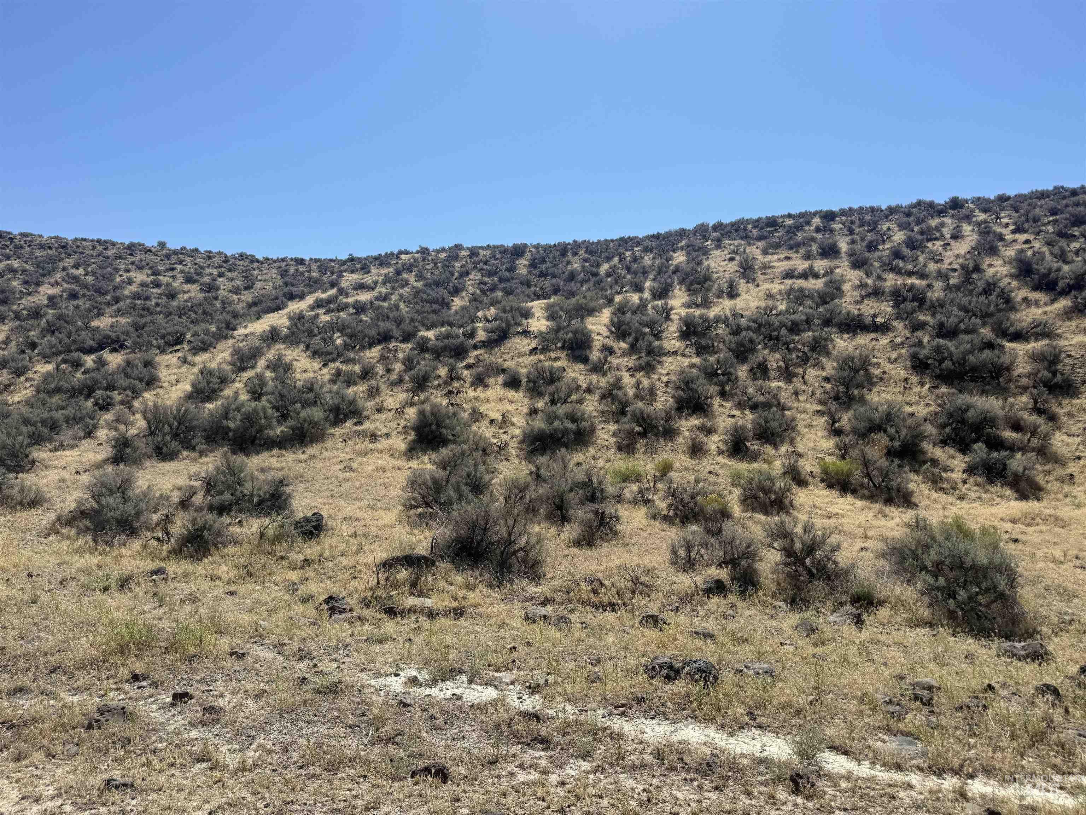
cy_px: 408
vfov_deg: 56.8
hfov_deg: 71.6
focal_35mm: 24
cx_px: 543
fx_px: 753
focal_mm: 6.76
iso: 80
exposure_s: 1/5714
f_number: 1.78
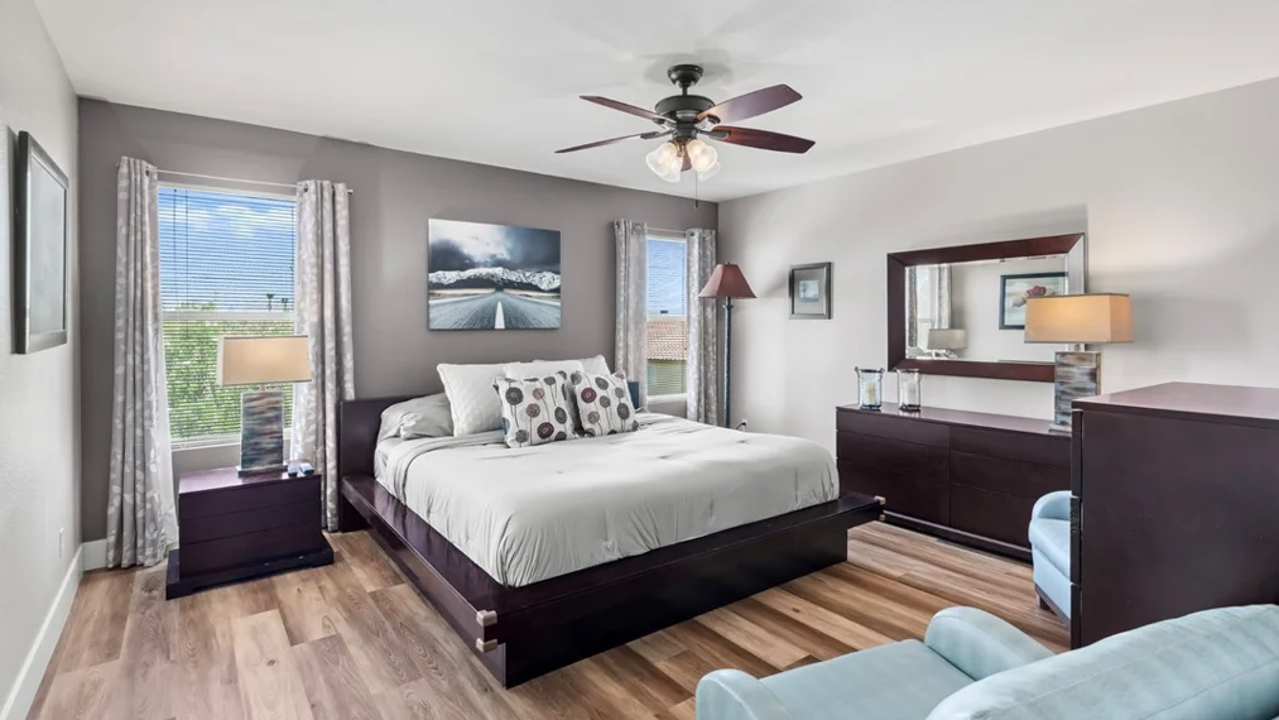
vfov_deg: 60.9
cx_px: 640
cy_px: 330
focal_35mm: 18
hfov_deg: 92.7
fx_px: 610
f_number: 8
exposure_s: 1/8
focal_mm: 17
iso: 400
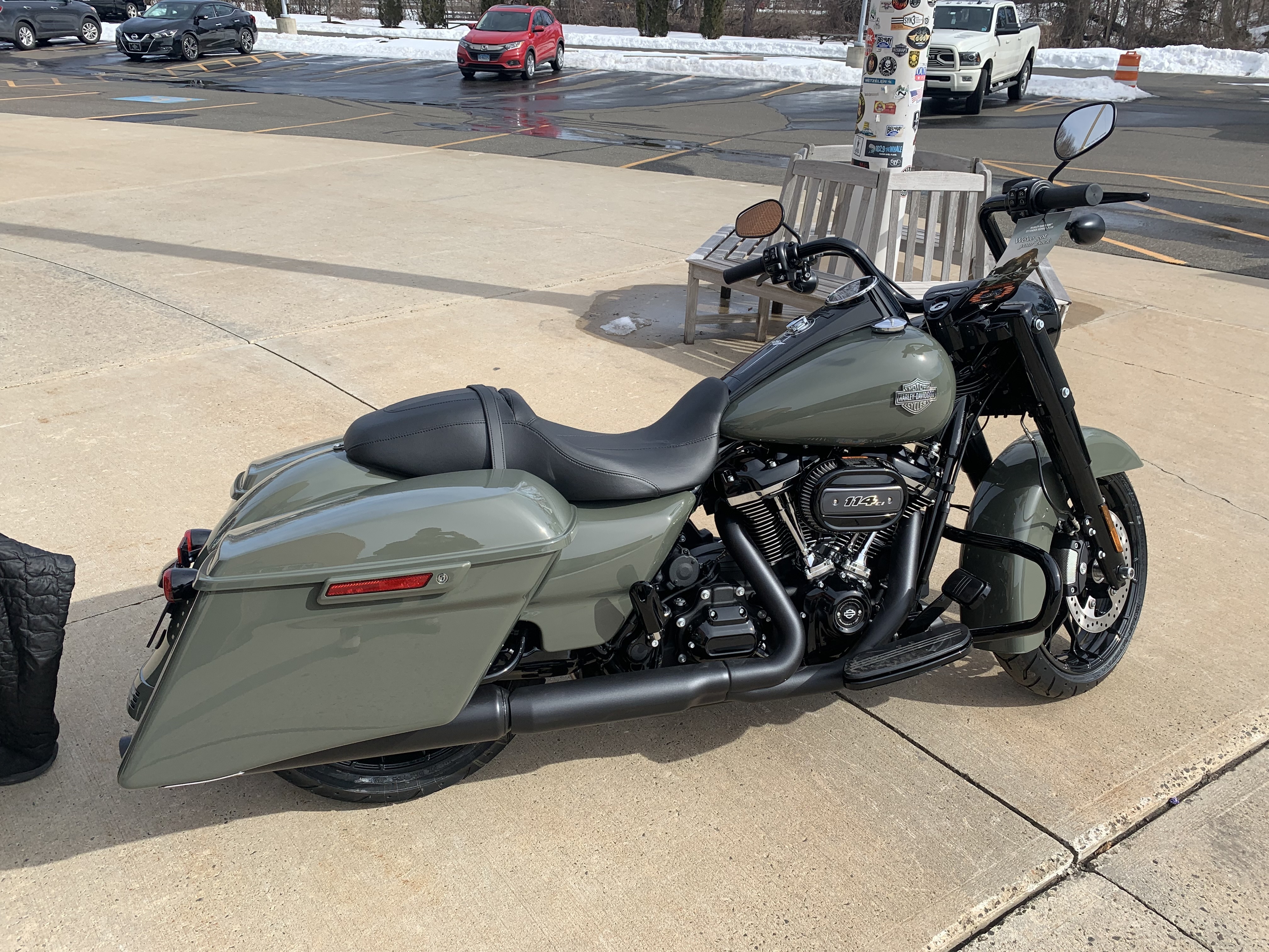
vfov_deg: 53.1
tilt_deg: -25.4
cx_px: 634
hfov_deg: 67.3
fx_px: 953
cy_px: 476
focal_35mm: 26
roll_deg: -1.8
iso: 25
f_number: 1.8
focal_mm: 4.25
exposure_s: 1/1718
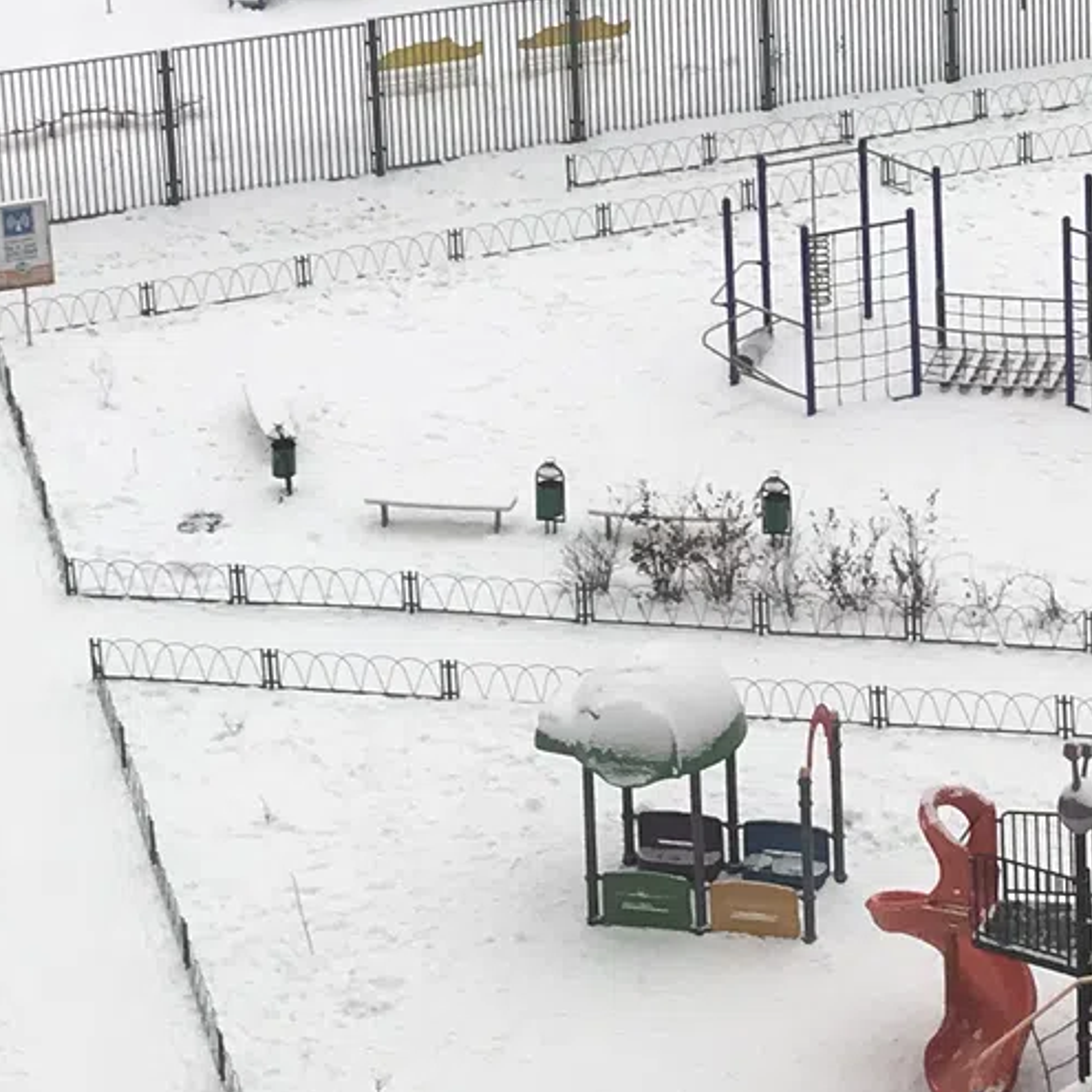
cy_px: -296
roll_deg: +0.4
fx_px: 4283
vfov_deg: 14.0
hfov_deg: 14.2
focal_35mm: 120
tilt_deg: -15.1
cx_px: 1171
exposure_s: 1/137
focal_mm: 3.99
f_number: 1.8
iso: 20
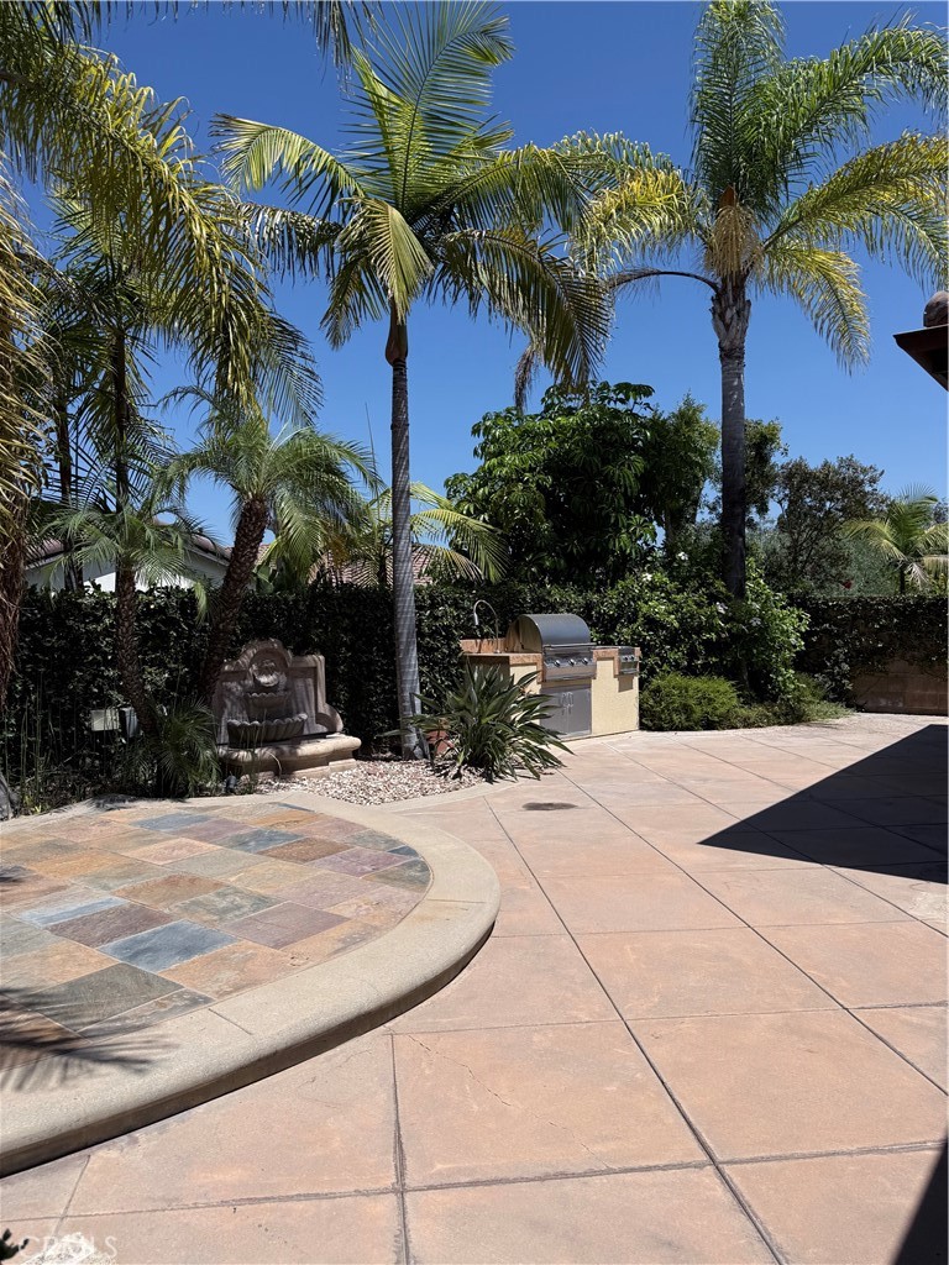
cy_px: 632
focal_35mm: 24
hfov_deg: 56.8
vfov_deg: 71.6
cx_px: 474
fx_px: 877
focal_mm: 6.76
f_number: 1.78
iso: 80
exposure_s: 1/5714
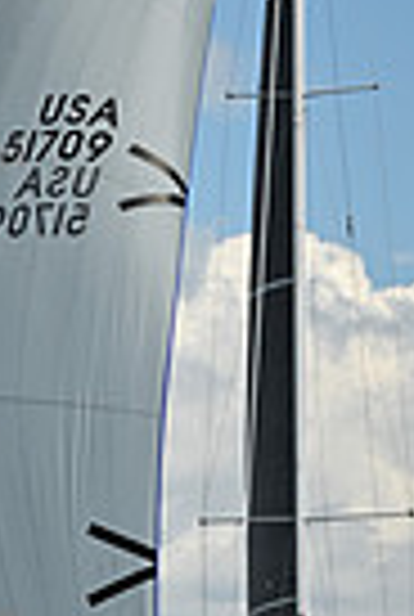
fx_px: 5080
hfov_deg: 4.7
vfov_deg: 6.9
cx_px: 259
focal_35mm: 296
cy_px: 391
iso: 250
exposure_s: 1/1000
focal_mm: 70
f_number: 5.6
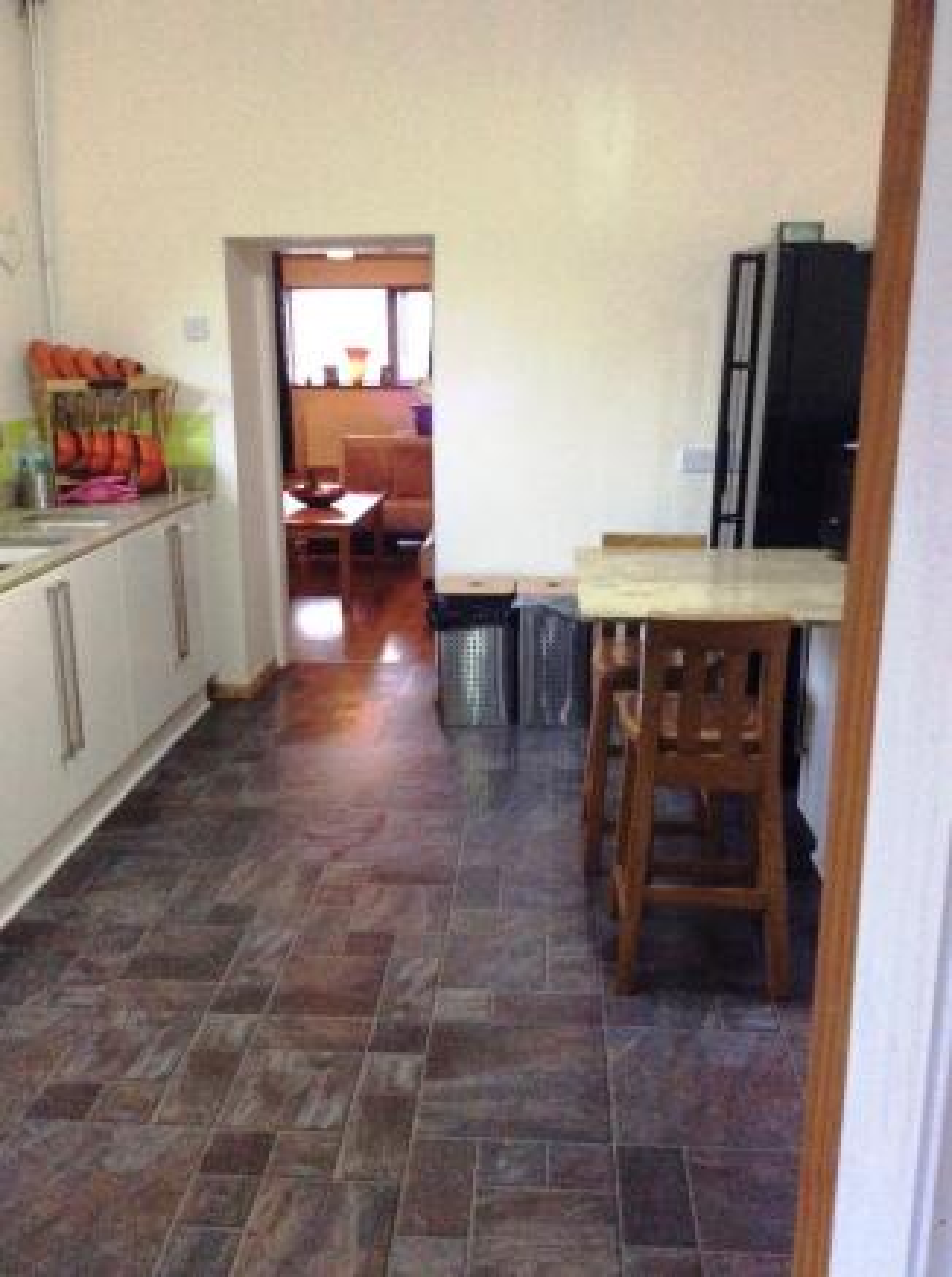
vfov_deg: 56.9
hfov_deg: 44.0
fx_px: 1177
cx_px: 476
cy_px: 638
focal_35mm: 32
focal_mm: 3.3
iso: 320
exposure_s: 1/17
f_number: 2.4
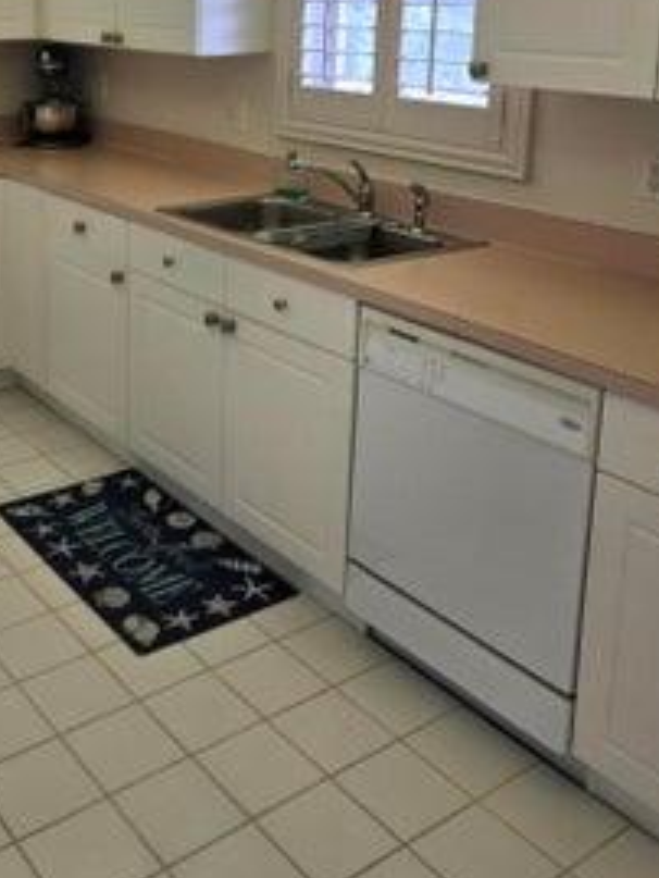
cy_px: 212
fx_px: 1040
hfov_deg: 34.3
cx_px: 147
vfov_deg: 44.1
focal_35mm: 41
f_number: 1.8
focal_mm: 5.4
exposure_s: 1/120
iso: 50
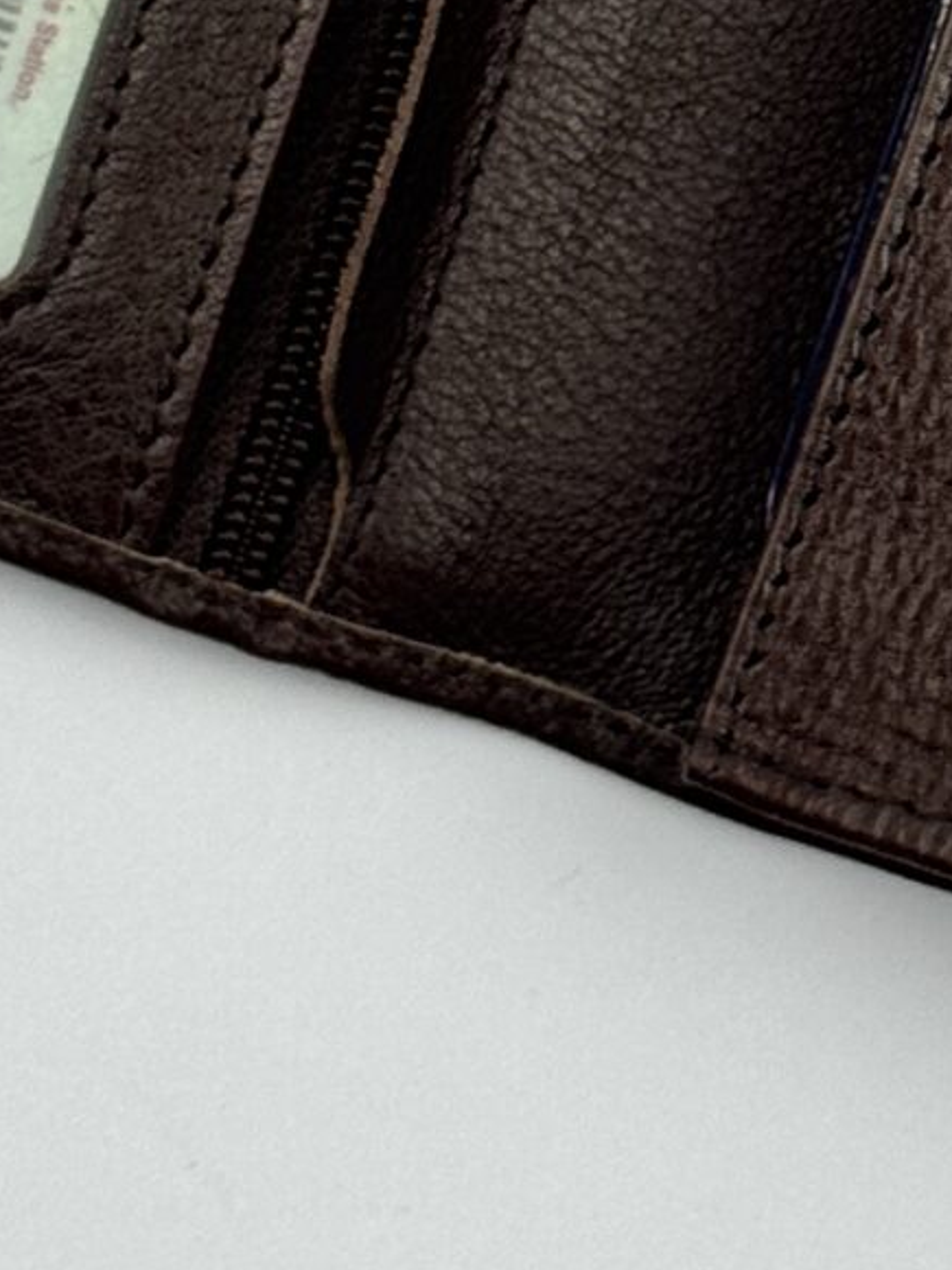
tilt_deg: -78.8
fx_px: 7774
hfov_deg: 7.0
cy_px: -690
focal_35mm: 212
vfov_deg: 9.1
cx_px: 926
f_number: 1.78
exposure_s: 1/454
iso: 64
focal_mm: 6.76
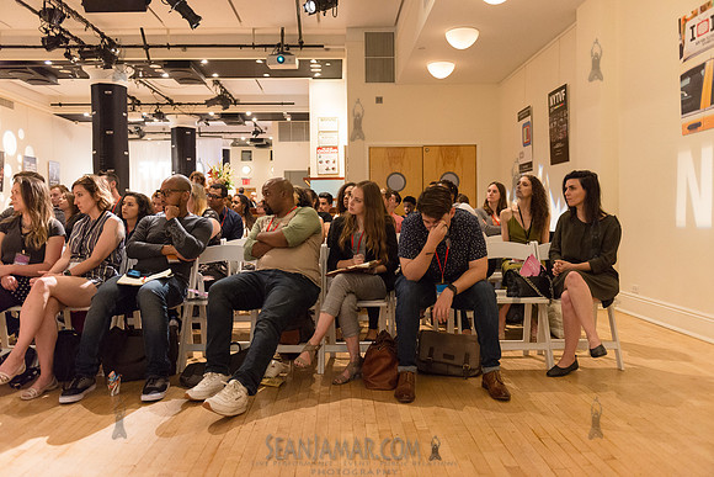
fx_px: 575
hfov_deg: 63.6
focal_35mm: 29
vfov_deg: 45.0
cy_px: 238
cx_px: 357
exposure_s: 1/200
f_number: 2.8
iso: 4000
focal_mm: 29
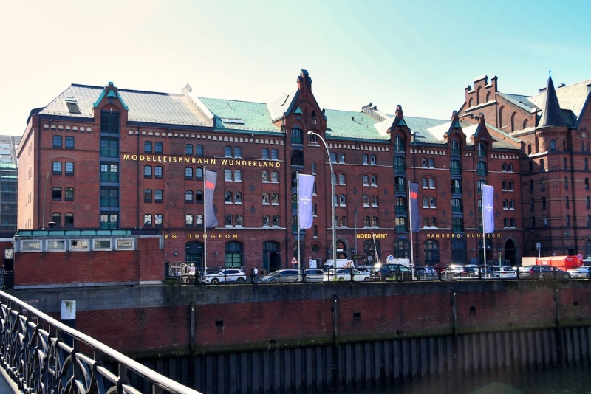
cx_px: 296
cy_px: 197
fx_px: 591
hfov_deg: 53.1
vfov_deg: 36.9
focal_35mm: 36
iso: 400
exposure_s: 1/320
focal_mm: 24
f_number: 9
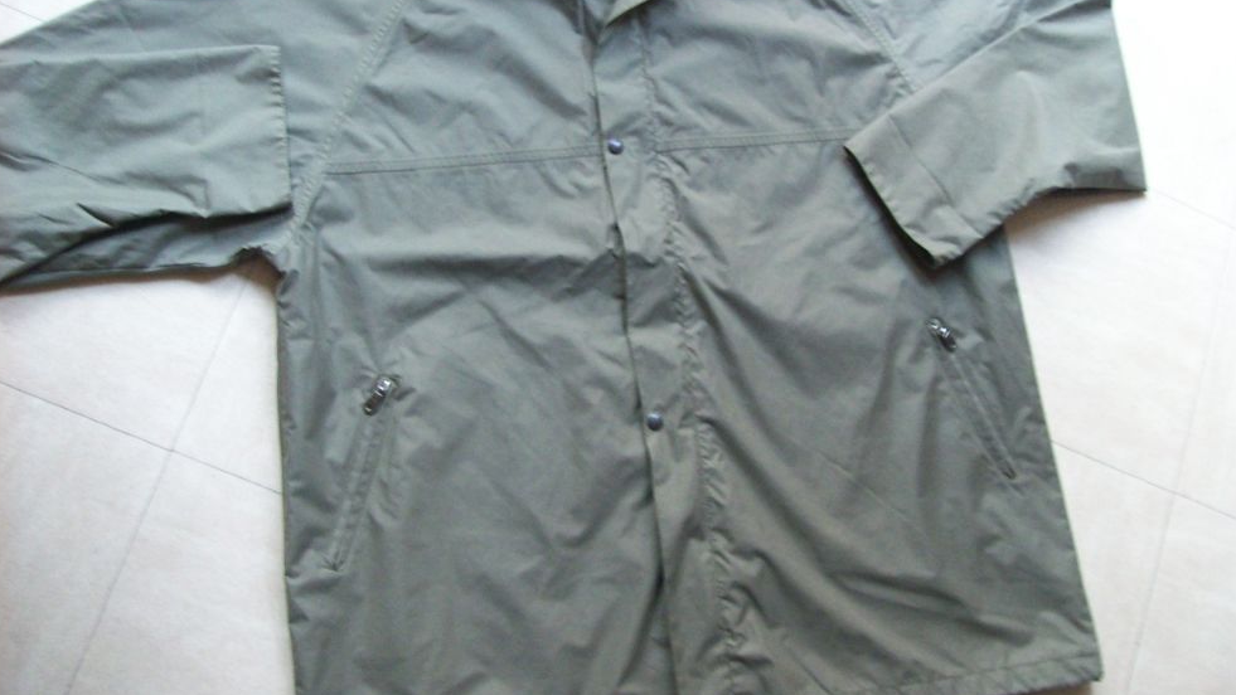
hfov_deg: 50.5
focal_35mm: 40
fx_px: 1311
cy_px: 276
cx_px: 619
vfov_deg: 29.6
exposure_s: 1/8
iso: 200
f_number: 2.7
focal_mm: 6
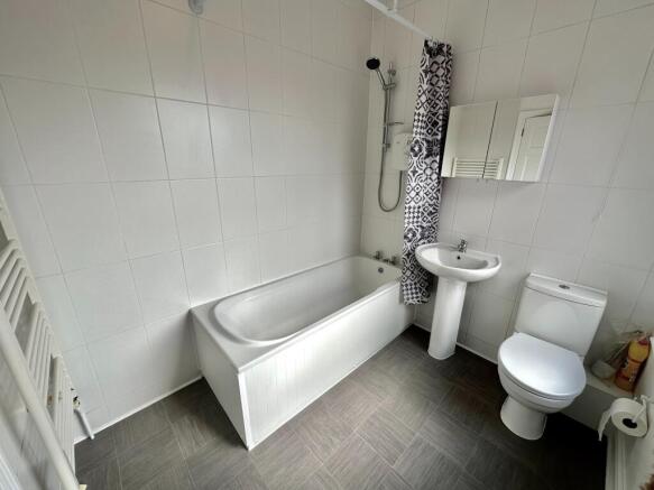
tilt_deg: -19.3
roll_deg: -0.8
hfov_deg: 102.1
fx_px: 264
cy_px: 245
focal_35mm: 14
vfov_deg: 85.7
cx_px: 327
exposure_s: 1/291
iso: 40
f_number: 2.2
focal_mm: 2.22
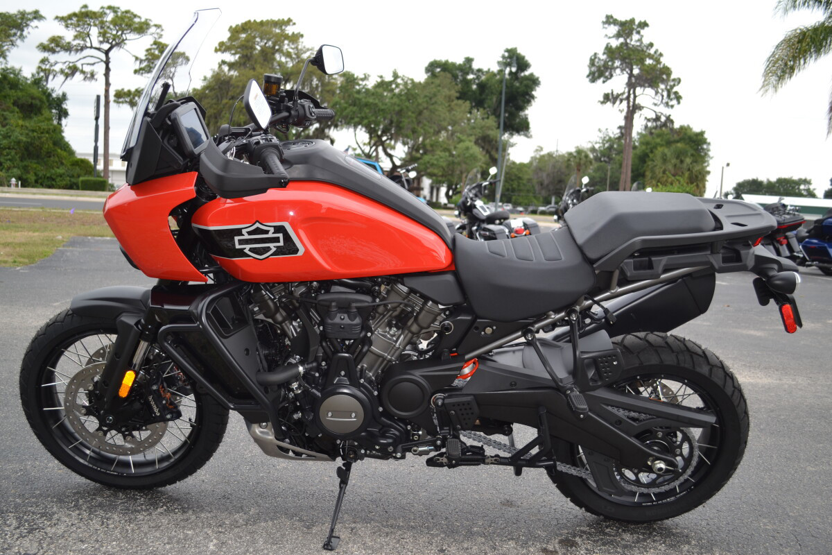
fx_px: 832
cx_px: 416
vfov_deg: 36.9
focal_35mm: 36
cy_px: 278
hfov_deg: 53.1
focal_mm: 24
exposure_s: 1/125
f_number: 4
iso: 100
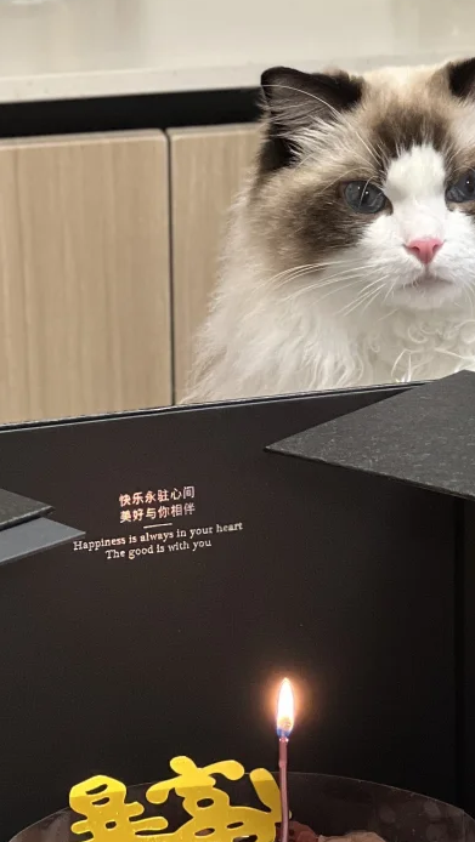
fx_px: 3891
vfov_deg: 12.3
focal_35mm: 174
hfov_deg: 7.0
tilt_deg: -19.4
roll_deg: +0.8
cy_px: 579
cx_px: 338
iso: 125
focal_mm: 9
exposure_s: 1/33
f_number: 2.8
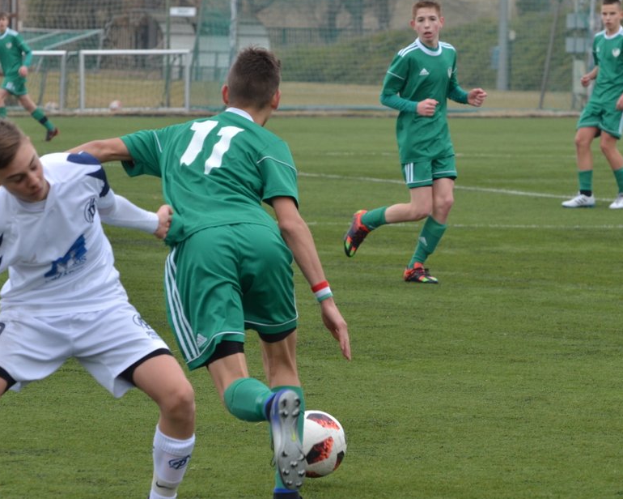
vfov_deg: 5.8
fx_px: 4923
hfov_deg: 7.2
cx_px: 328
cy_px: 287
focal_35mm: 267
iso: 400
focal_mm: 122
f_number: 6.3
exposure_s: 1/500
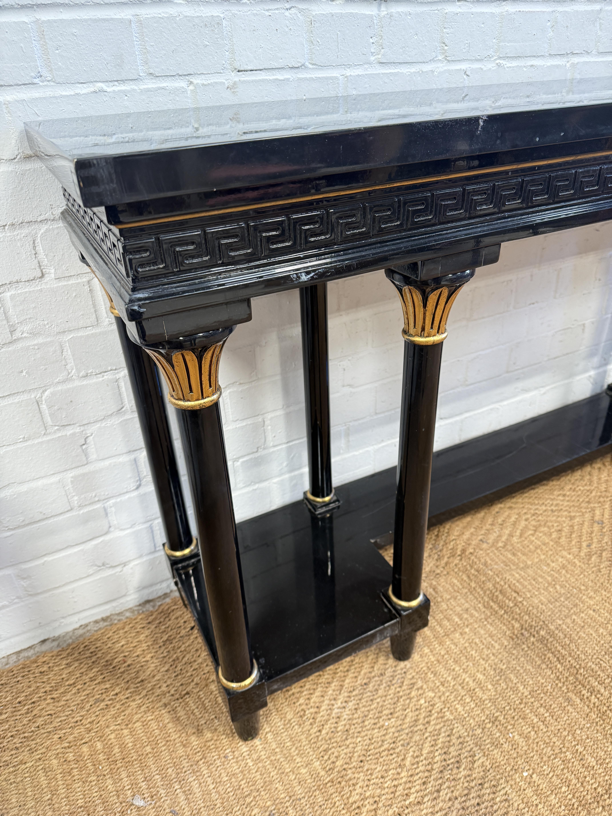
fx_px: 566
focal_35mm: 24
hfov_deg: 56.8
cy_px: 408
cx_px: 306
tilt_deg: -30.5
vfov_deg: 71.6
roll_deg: +3.4
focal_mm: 6.76
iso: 200
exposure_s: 1/75
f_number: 1.78
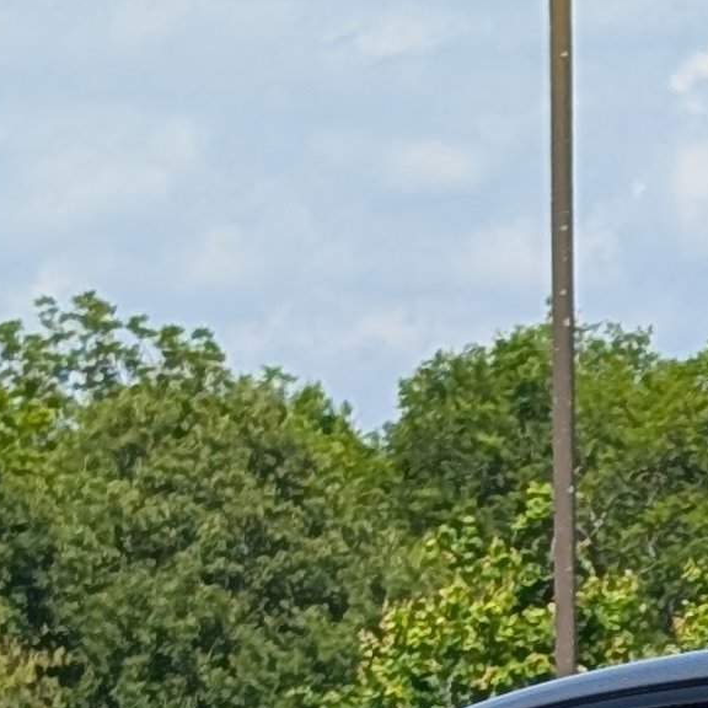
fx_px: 7104
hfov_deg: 5.6
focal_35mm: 307
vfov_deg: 5.6
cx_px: 1277
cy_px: 1412
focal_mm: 6.9
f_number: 1.68
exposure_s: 1/900
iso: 19
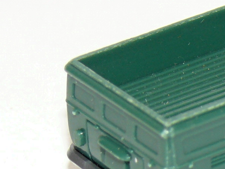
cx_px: 298
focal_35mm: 409
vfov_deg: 3.6
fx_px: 2658
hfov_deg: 4.8
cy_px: 76
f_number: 4
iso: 100
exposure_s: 1/30
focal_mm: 18
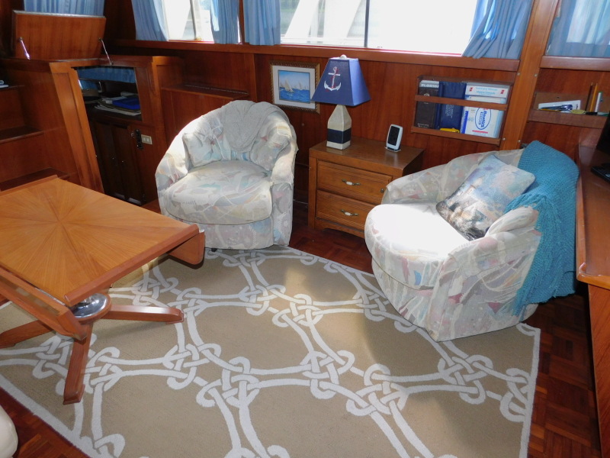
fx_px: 405
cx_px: 305
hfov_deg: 73.9
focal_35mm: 23
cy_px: 229
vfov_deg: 58.9
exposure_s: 1/30
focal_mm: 4
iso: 200
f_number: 3
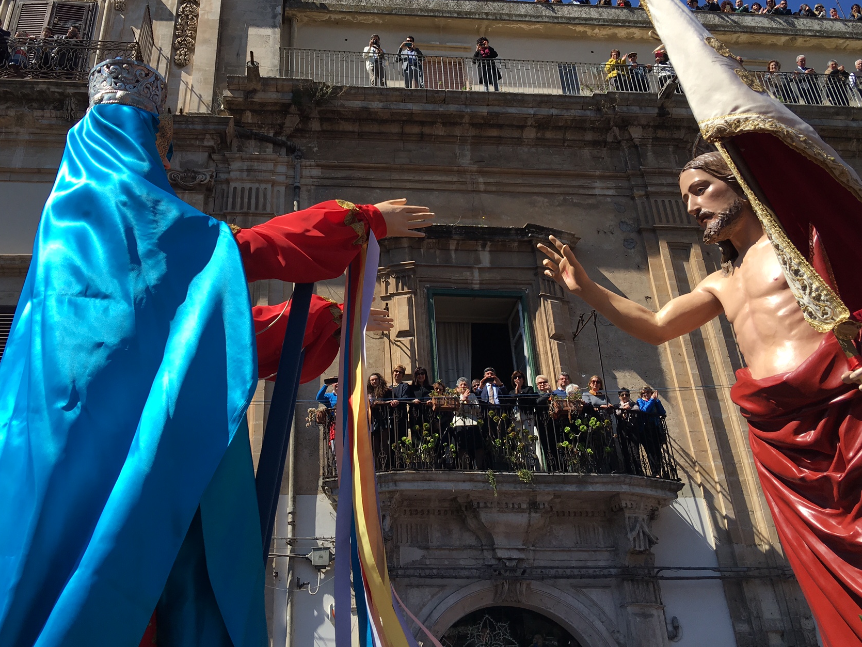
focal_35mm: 35
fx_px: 872
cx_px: 383
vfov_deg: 40.5
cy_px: 261
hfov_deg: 52.5
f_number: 2.2
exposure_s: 1/1425
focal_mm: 4.15
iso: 25
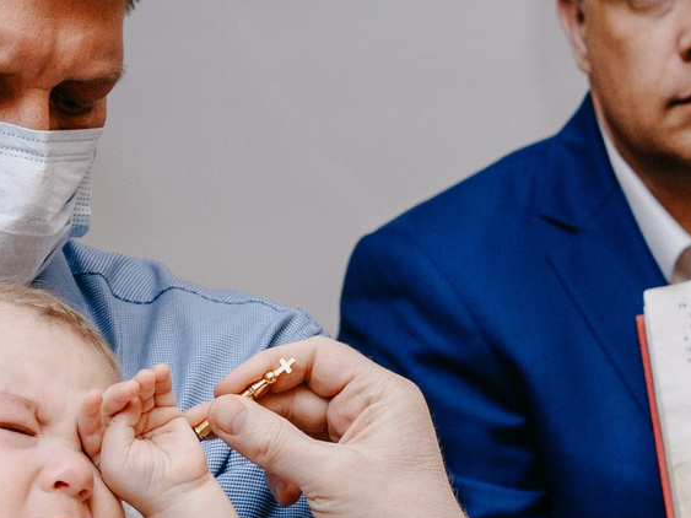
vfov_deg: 13.7
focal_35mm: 106
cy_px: 567
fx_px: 2116
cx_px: 109
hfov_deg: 18.3
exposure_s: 1/160
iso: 640
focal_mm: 24
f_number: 3.5
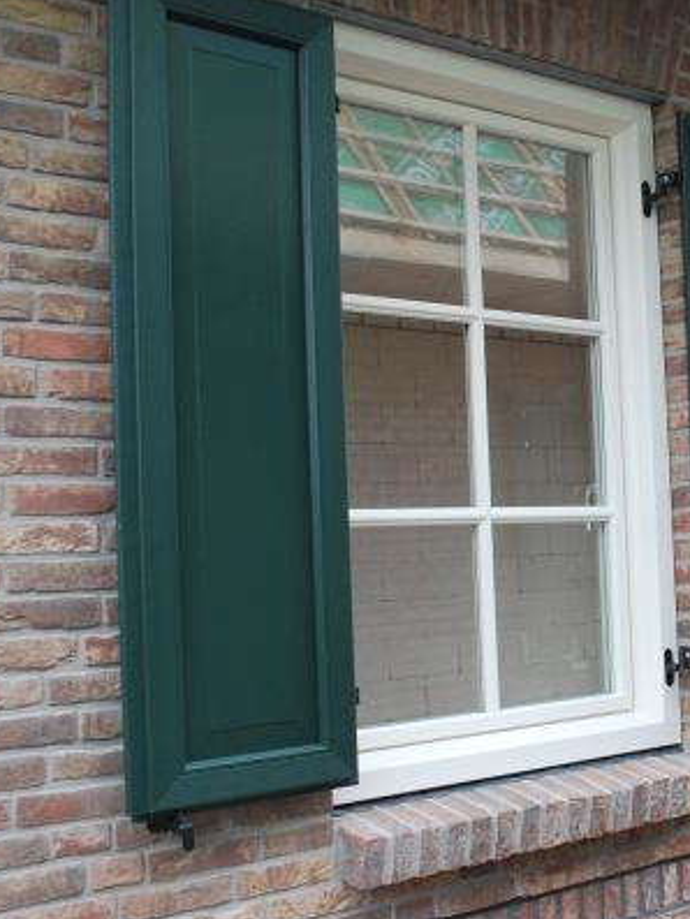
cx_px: 611
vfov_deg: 36.8
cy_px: 481
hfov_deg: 27.1
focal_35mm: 52
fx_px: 1381
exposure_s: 1/80
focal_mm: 22
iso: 400
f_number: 6.3
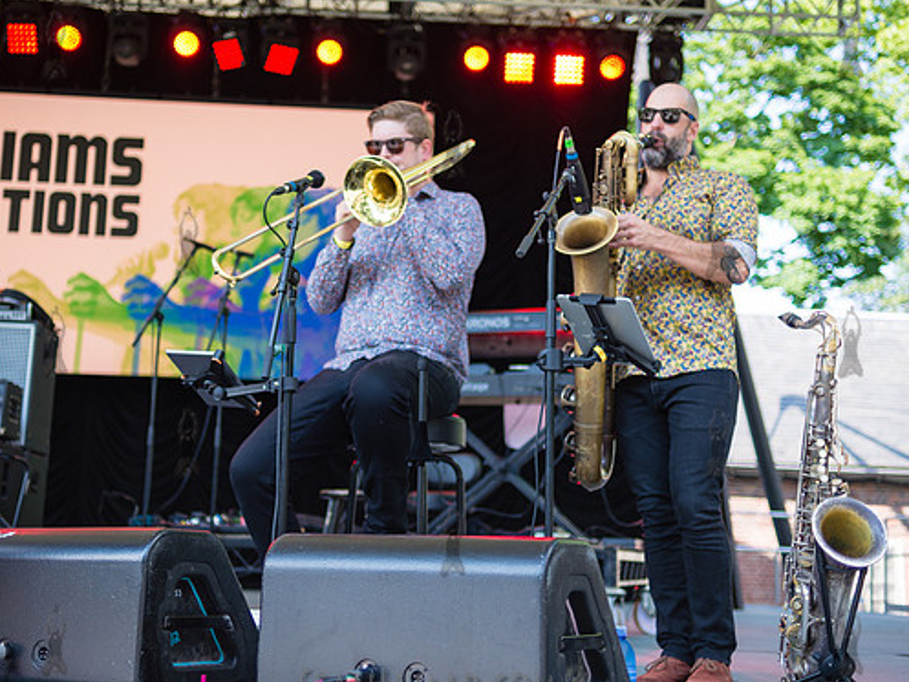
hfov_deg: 40.4
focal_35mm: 47
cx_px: 427
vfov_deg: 30.9
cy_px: 317
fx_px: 1234
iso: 200
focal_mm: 35
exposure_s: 1/1250
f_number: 2
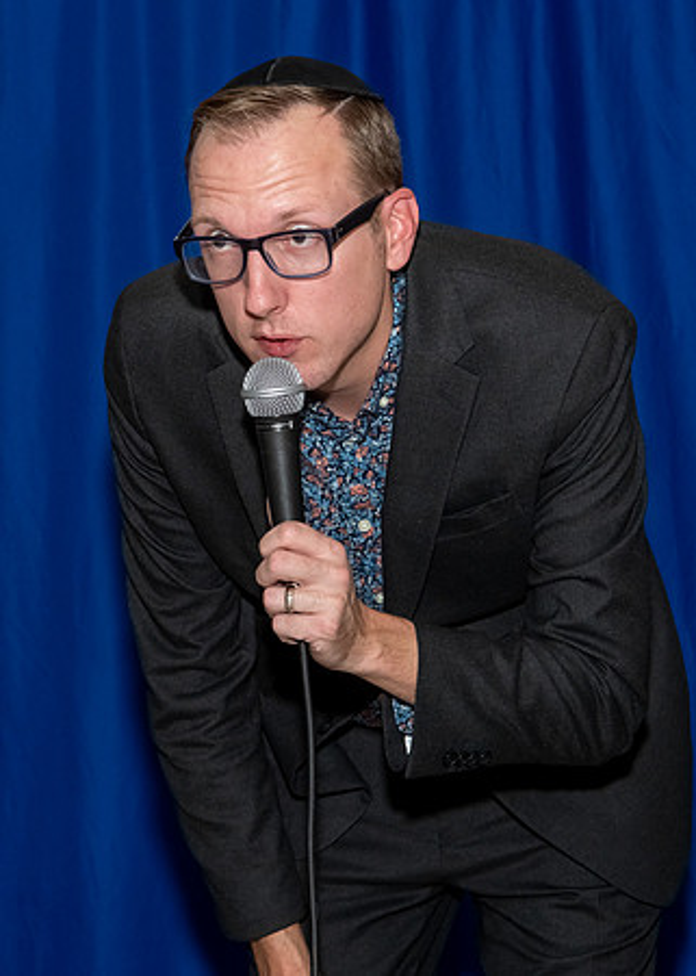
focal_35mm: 128
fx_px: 3556
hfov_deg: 11.2
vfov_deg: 15.6
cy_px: 497
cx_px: 296
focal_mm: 55
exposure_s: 1/250
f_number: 7.1
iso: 500
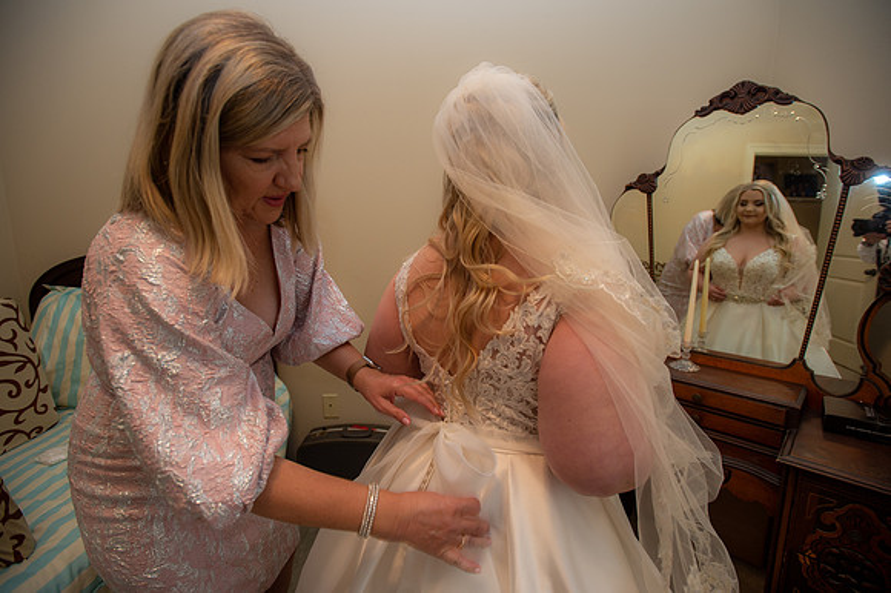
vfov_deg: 70.4
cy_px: 296
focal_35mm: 17
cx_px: 446
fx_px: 420
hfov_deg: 93.3
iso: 640
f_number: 4
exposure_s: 1/60
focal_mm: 17
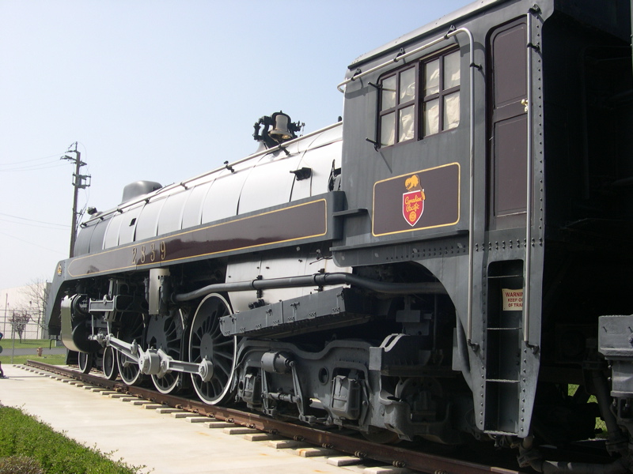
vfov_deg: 37.7
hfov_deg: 49.0
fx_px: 695
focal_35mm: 38
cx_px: 316
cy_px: 237
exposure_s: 1/211
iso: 100
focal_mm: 8
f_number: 7.6
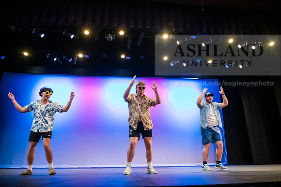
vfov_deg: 48.0
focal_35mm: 27
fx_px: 211
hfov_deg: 67.4
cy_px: 94
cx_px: 140
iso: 4000
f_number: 3.2
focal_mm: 27
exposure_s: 1/320
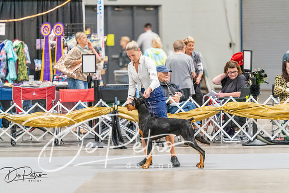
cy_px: 96
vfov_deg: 6.9
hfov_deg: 10.3
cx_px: 144
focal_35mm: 200
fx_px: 1606
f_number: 2.8
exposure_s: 1/250
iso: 8000
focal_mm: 200
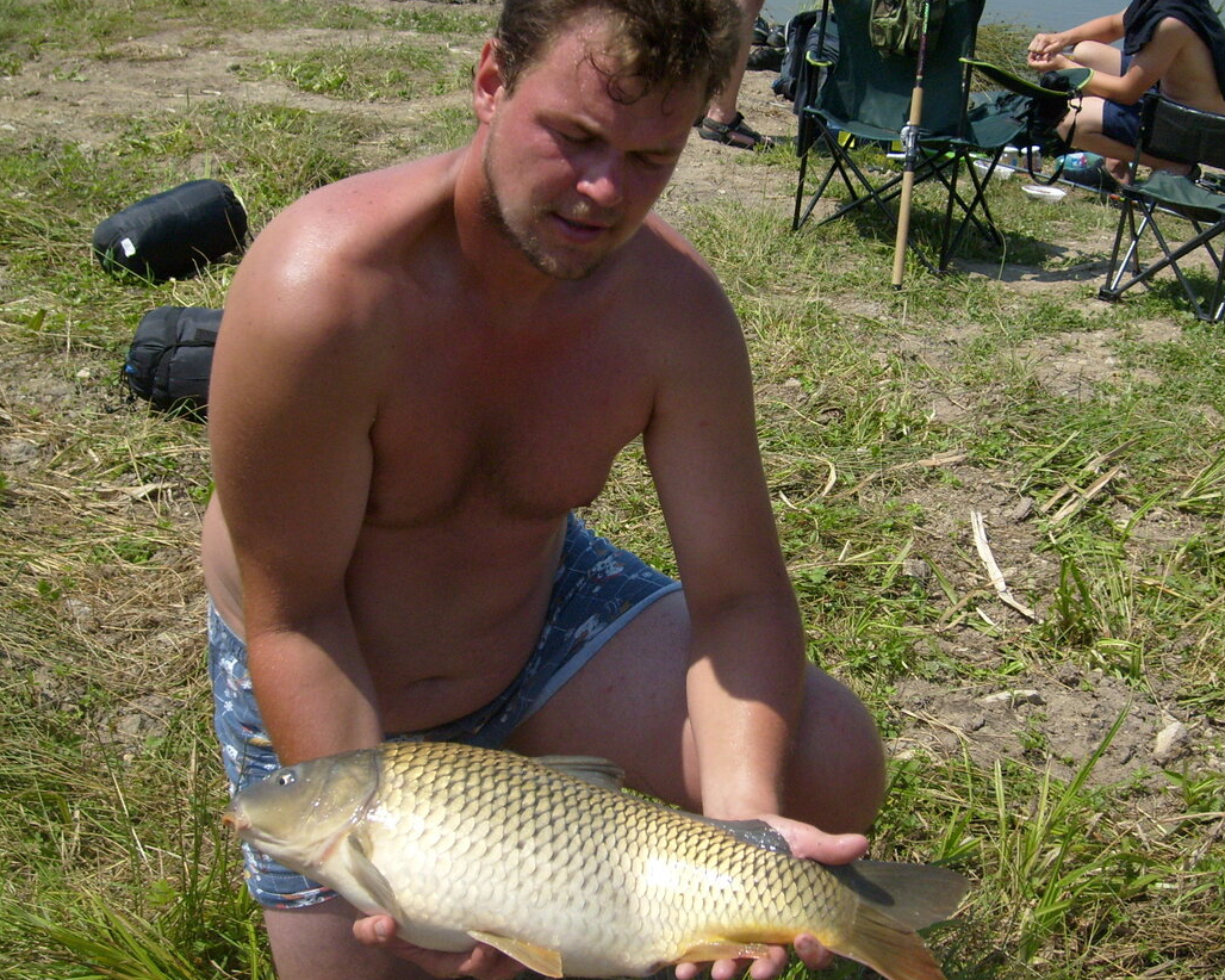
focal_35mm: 49
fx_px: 1776
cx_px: 672
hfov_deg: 38.0
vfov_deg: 30.8
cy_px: 473
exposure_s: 1/250
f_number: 7.7
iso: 80
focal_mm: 7.2
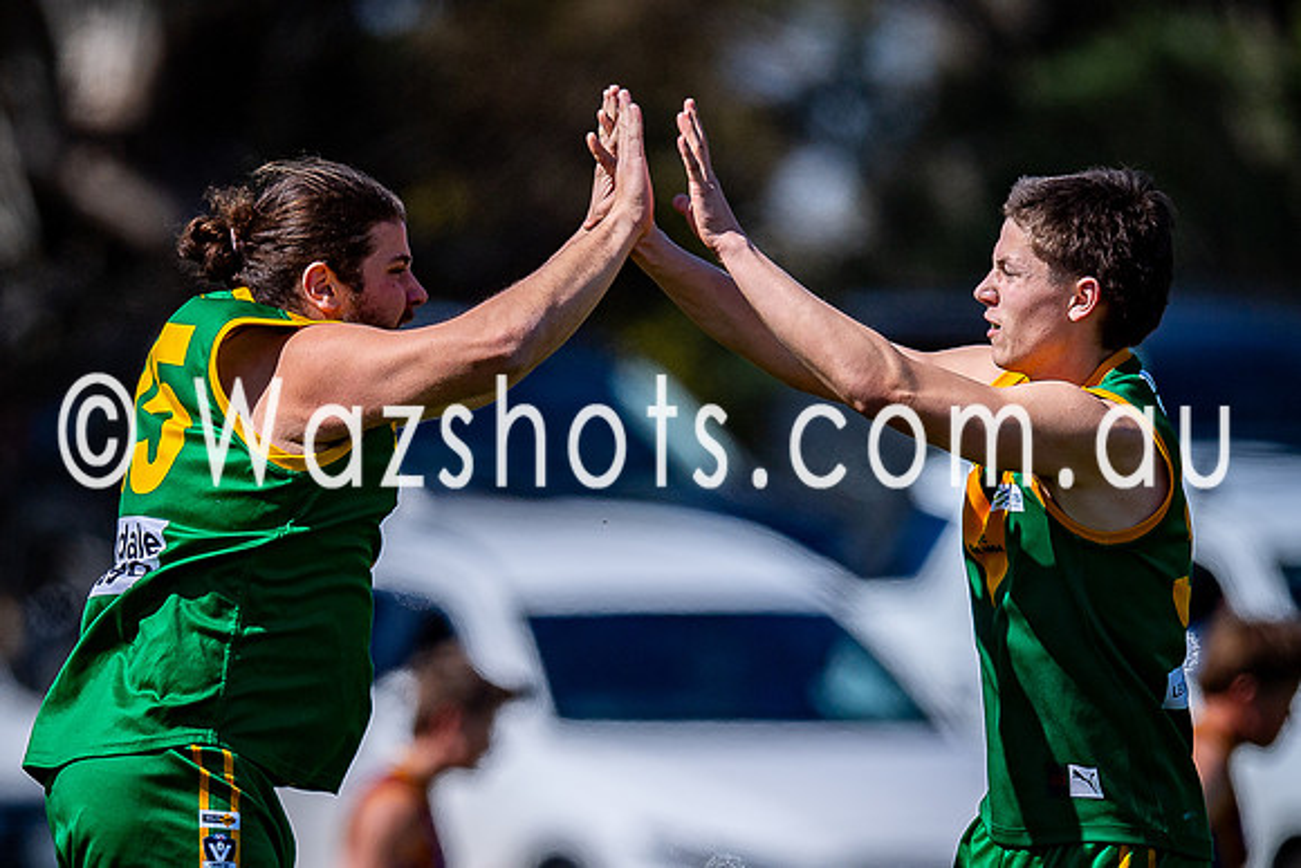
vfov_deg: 1.3
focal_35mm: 1024
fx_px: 37021
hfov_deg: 2.0
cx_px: 505
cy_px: 819
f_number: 4
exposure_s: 1/2500
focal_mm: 500
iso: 125
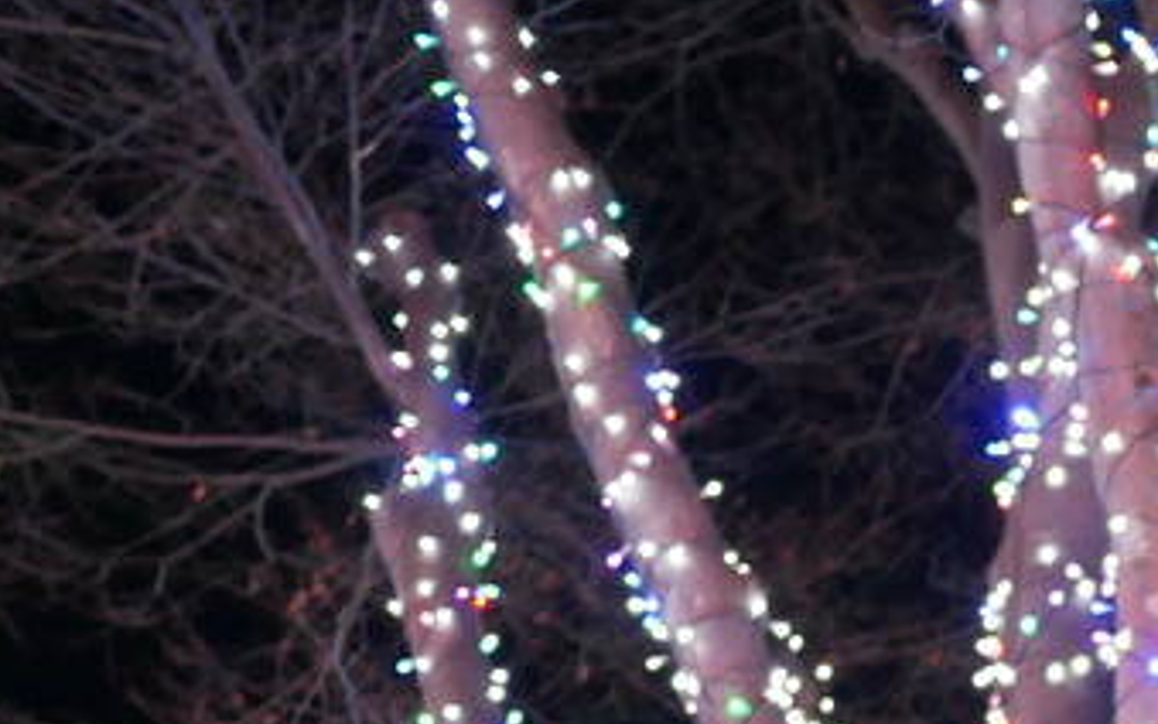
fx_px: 4735
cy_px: 1112
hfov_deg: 13.2
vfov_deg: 8.5
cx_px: 1681
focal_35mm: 150
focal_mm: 20
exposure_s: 1/60
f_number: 1.7
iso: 1000
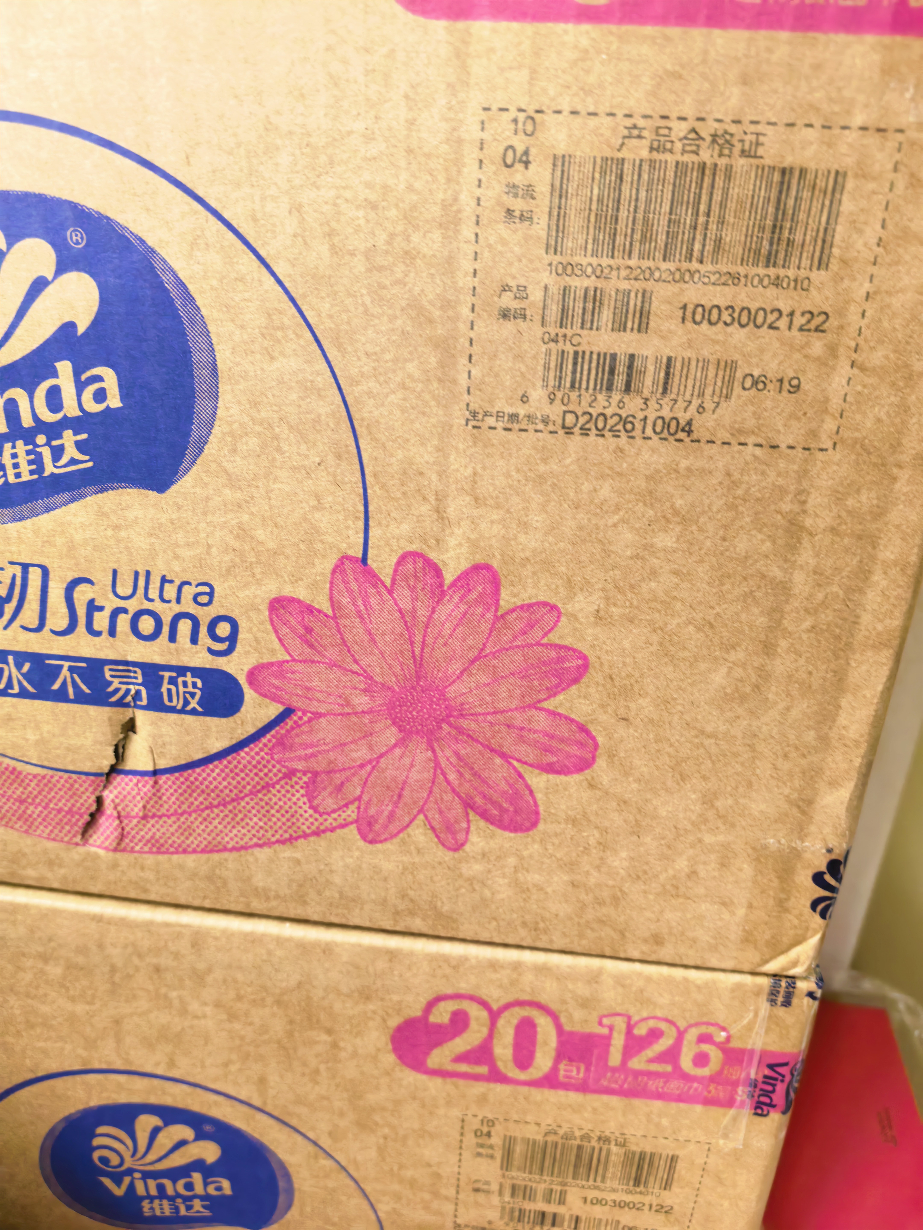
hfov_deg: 56.8
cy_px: 615
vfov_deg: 71.6
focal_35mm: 24
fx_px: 853
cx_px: 462
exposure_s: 1/33.3
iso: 320
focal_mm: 5.75
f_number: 2
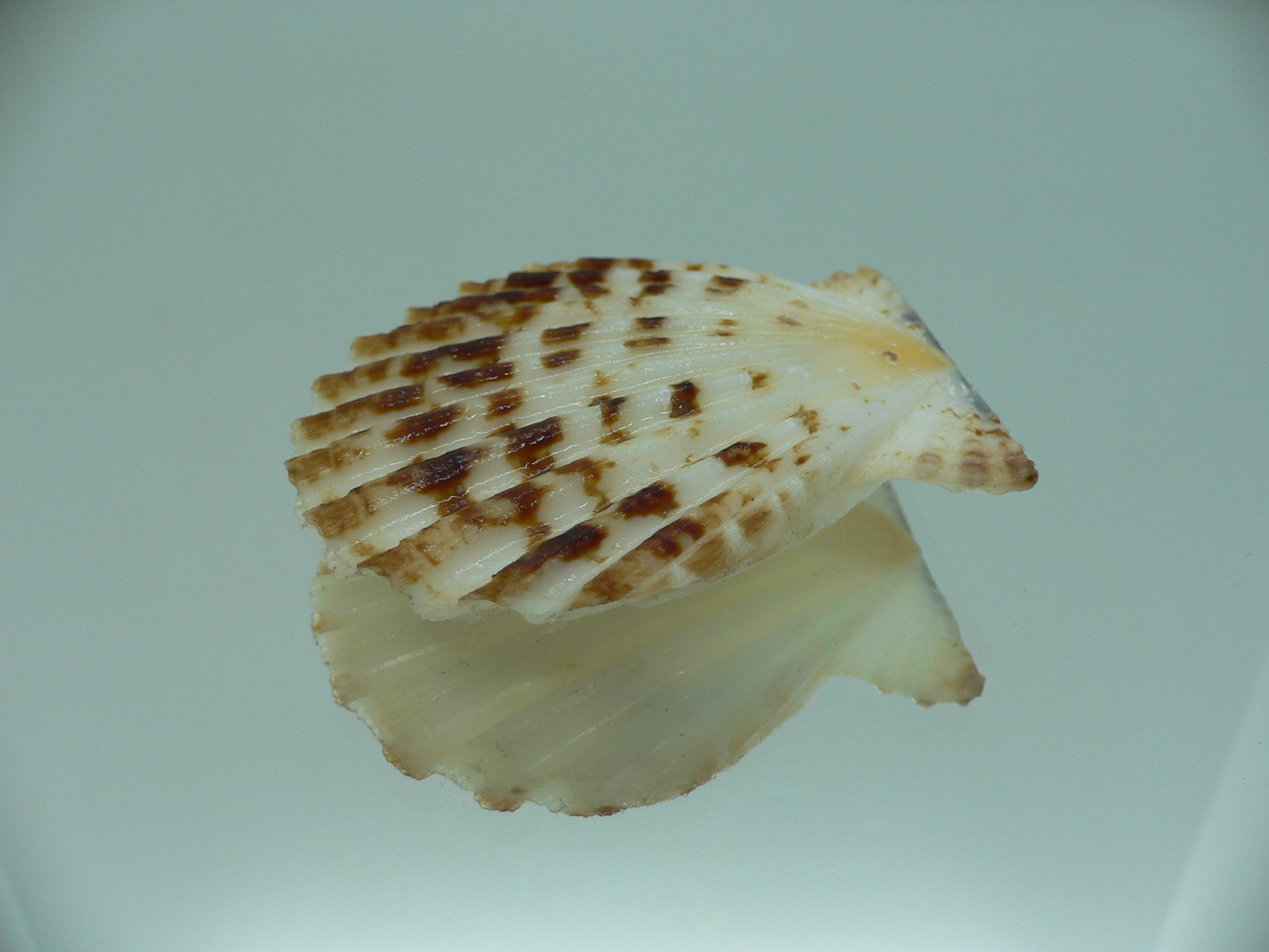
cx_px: 634
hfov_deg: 52.6
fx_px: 1283
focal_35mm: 35
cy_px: 476
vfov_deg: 40.7
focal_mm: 4.6
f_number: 2.8
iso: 80
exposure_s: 1/60
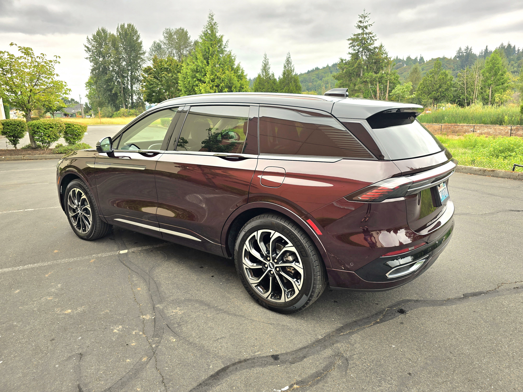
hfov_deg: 73.9
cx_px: 262
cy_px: 196
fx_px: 347
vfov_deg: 58.9
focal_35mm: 23
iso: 12
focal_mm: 6.3
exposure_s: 1/263
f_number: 1.7
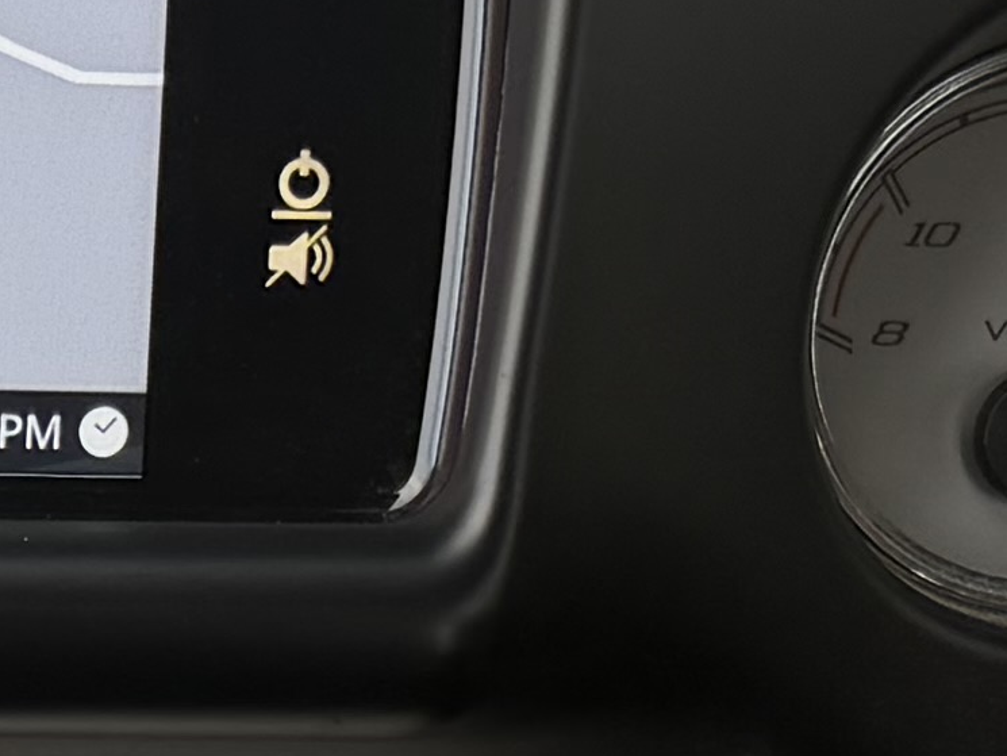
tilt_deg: -38.0
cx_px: -641
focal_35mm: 184
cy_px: 1647
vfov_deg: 7.6
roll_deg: -0.5
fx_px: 5354
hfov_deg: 10.3
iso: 80
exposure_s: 1/301
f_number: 1.78
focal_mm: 6.76
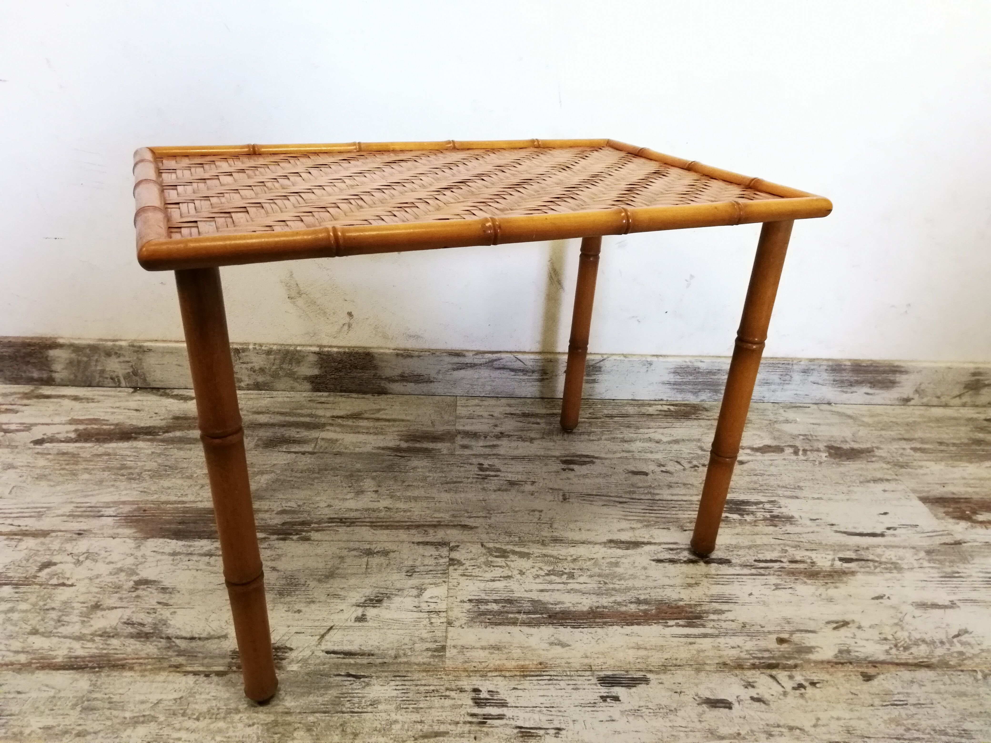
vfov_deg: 56.8
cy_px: 372
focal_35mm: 24
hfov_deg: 71.6
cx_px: 496
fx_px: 687
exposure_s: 1/50
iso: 125
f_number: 2.2
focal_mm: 2.38
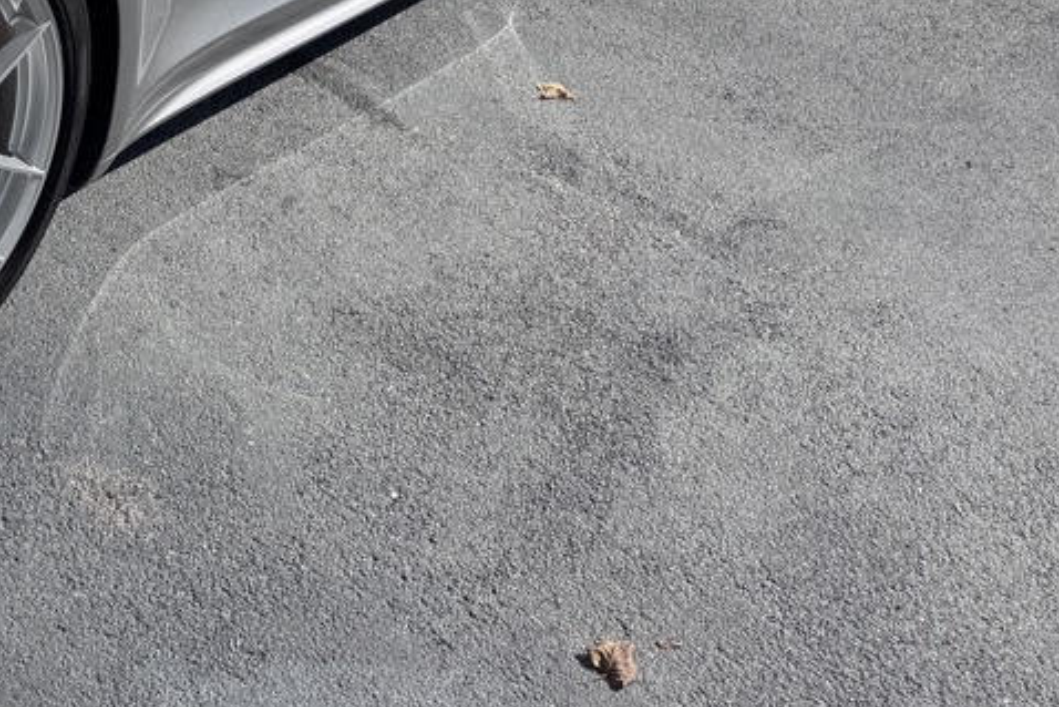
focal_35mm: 61
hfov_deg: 28.7
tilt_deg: -24.6
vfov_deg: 20.3
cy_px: -222
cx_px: -197
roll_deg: +1.5
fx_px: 1795
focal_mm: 6.76
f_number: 1.78
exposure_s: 1/4950
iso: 80
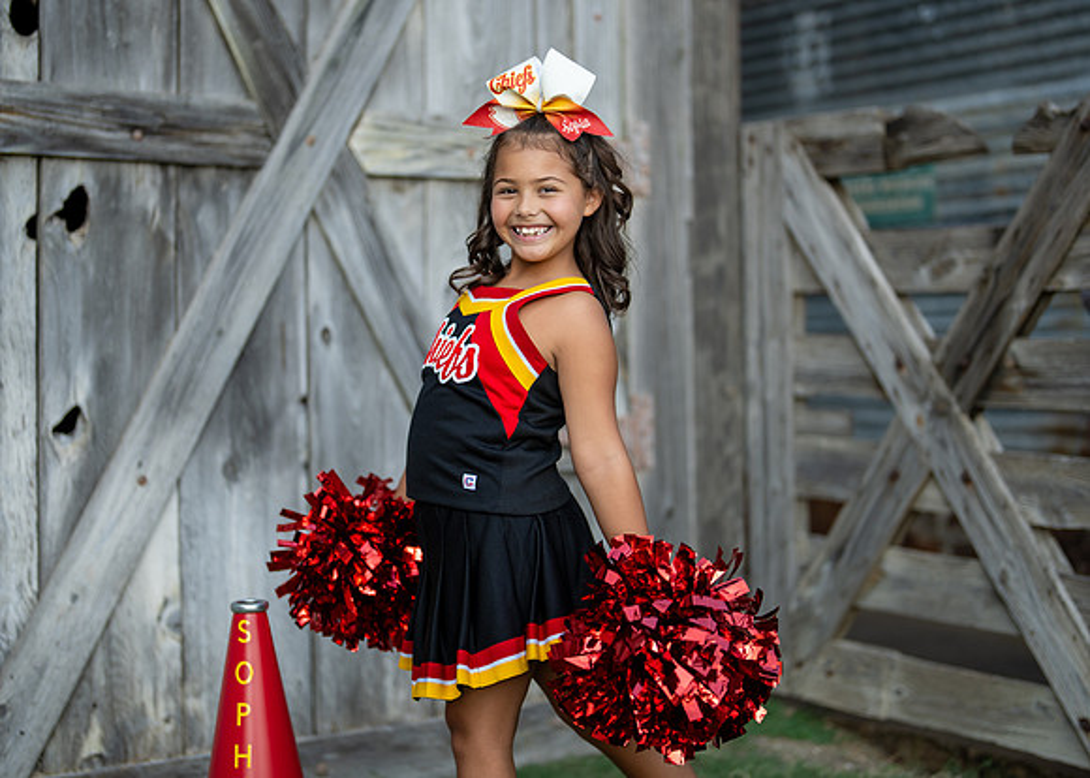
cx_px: 519
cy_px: 351
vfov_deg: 24.3
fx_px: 1807
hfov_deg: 33.6
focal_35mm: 58
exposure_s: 1/2000
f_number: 1.2
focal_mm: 50
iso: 125
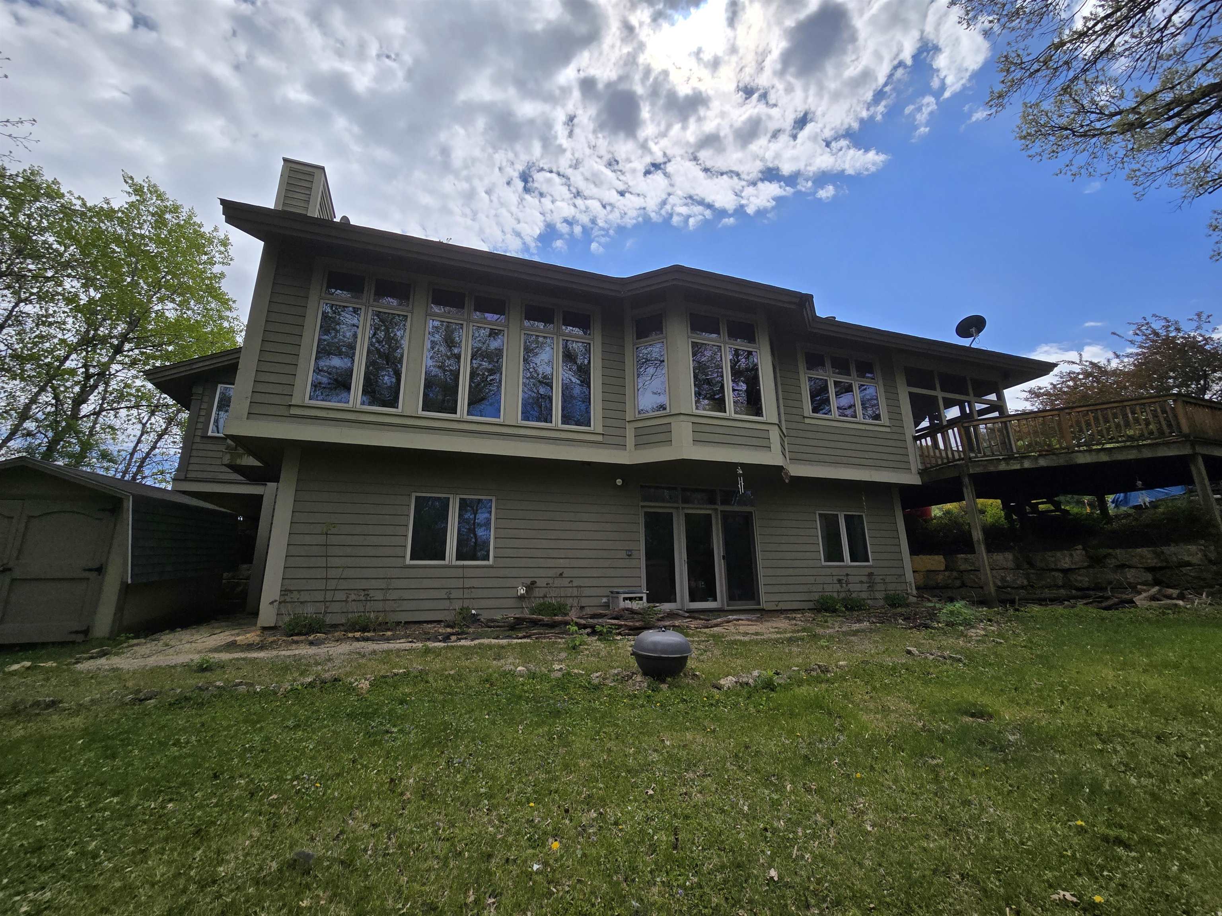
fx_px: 459
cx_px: 611
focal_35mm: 13
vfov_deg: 89.9
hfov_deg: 106.2
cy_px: 458
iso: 50
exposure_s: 1/3540
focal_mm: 2.2
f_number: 2.2
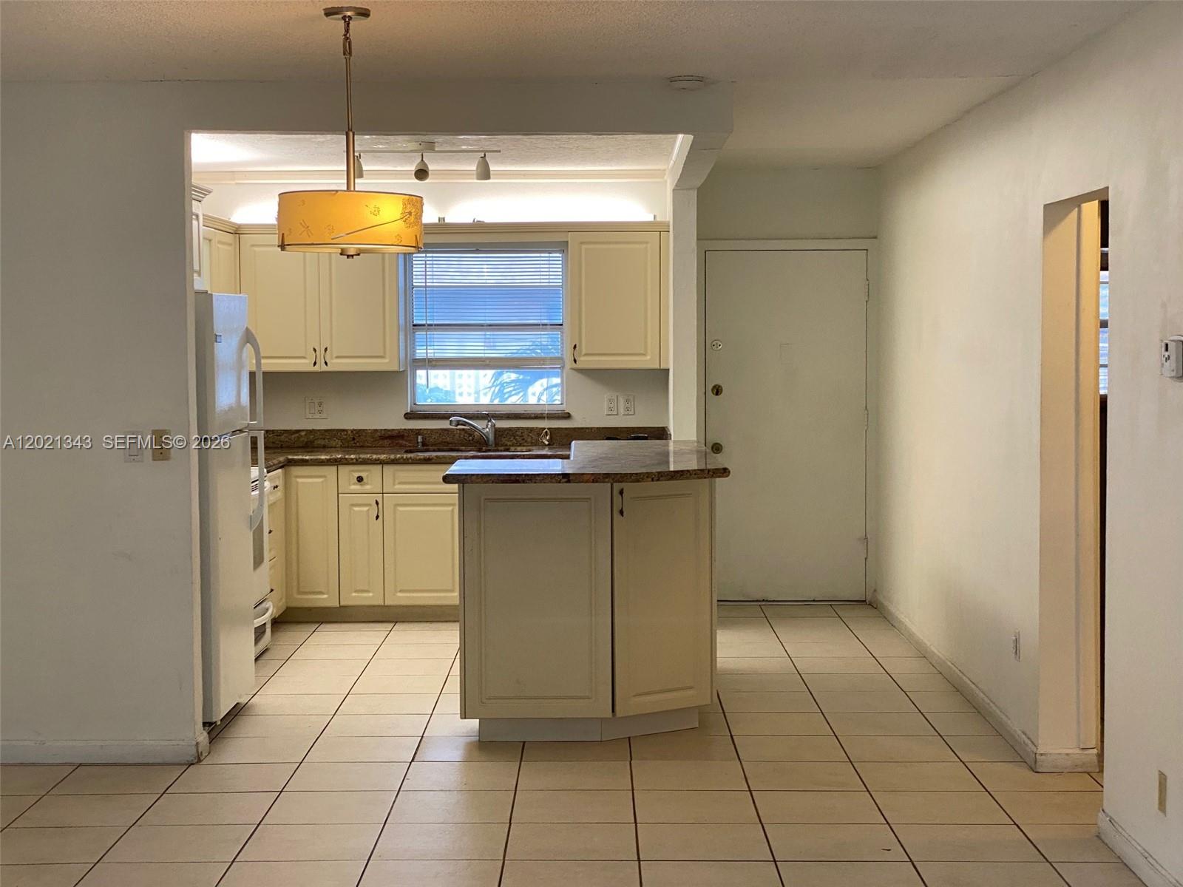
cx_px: 592
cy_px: 444
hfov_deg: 36.8
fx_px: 1777
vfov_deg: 28.0
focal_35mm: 52
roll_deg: +0.7
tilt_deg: -4.2
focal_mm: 6
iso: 100
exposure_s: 1/60
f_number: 2
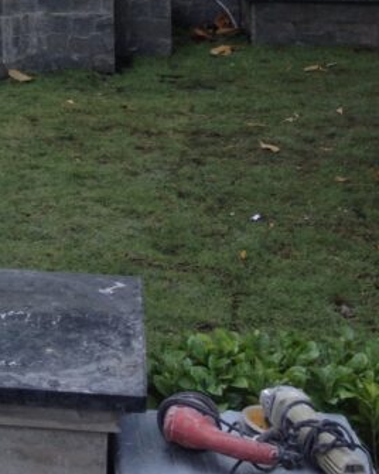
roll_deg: +2.4
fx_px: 1430
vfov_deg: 17.6
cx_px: -106
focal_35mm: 102
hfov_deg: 14.5
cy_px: -151
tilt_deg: -3.6
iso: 50
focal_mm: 4.28
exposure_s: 1/151
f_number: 2.4
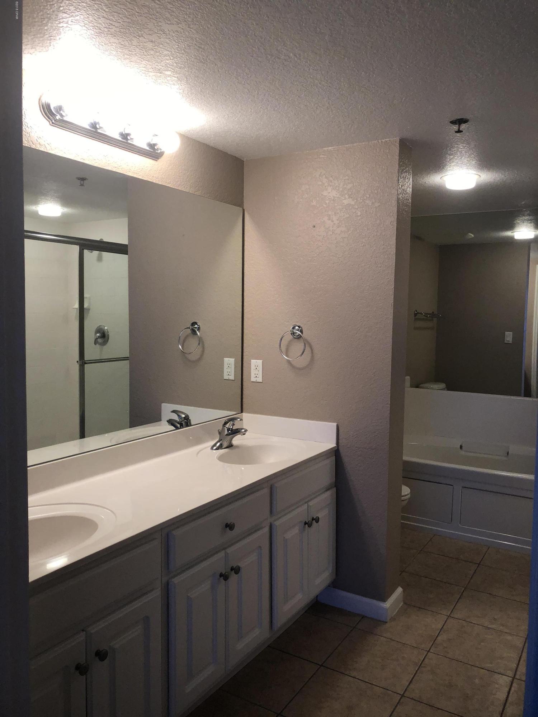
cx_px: 269
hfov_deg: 49.7
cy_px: 358
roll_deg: -0.2
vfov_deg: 63.4
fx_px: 580
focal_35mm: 28
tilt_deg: -4.3
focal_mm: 3.99
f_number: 1.8
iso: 125
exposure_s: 1/120
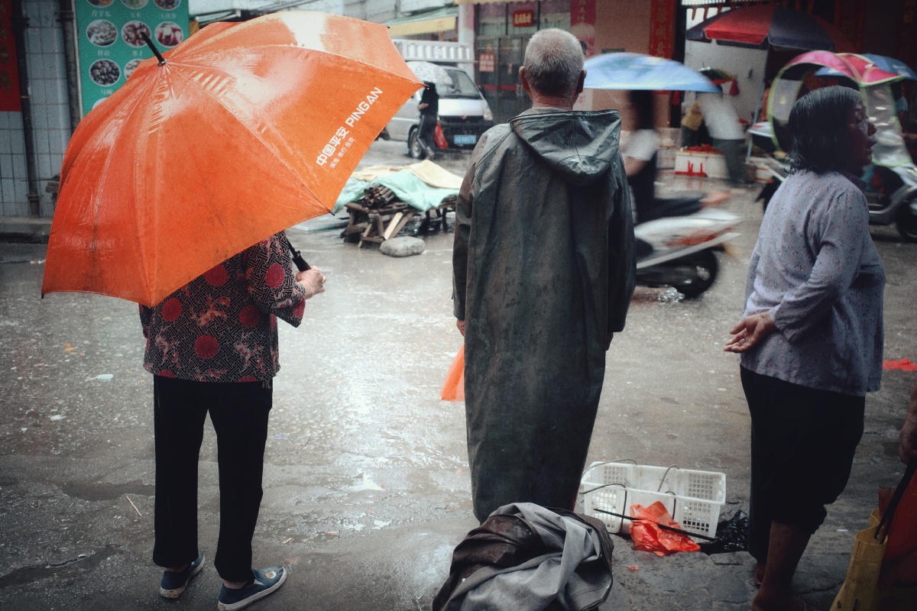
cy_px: 306
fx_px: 891
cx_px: 458
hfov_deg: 54.4
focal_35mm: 35
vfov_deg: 37.9
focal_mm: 18.3
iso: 1000
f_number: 2.8
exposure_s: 1/30
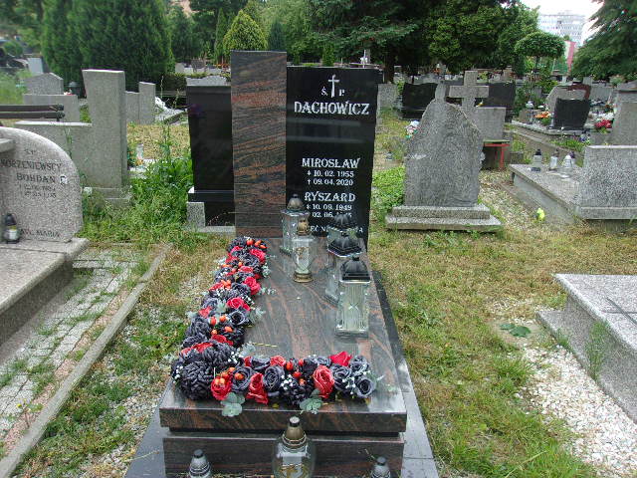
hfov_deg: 65.3
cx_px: 318
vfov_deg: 51.4
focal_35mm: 27
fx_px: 497
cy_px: 239
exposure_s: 1/240
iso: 80
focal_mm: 4.9
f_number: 3
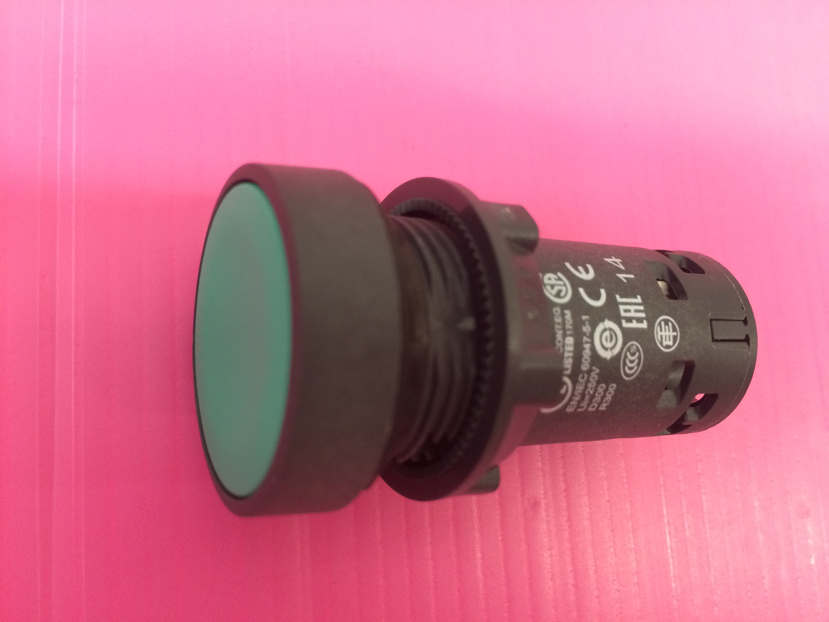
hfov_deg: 61.7
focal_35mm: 29
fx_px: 695
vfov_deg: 48.2
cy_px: 311
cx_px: 414
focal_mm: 4.15
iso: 200
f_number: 2.2
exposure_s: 1/33
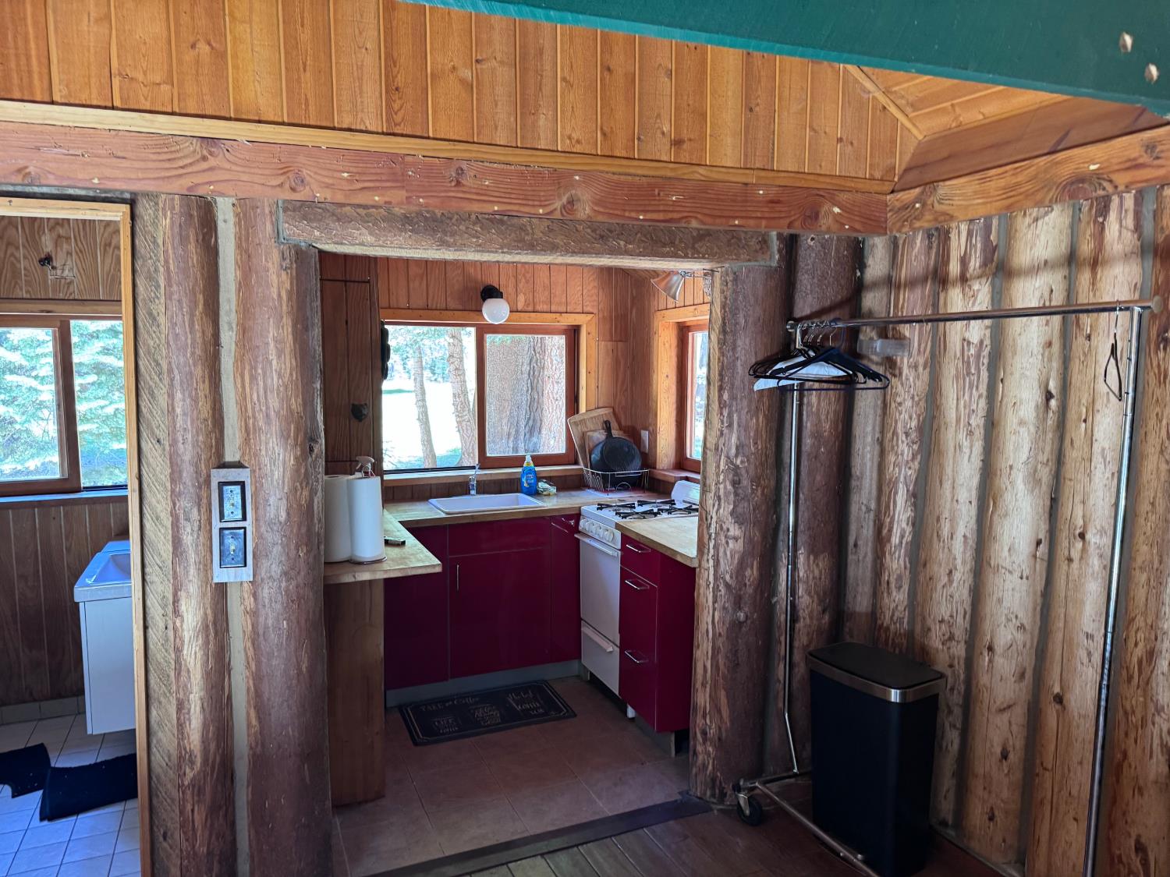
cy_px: 438
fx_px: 811
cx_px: 585
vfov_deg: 56.8
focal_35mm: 24
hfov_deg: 71.6
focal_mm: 6.76
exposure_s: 1/60
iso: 320
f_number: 1.78
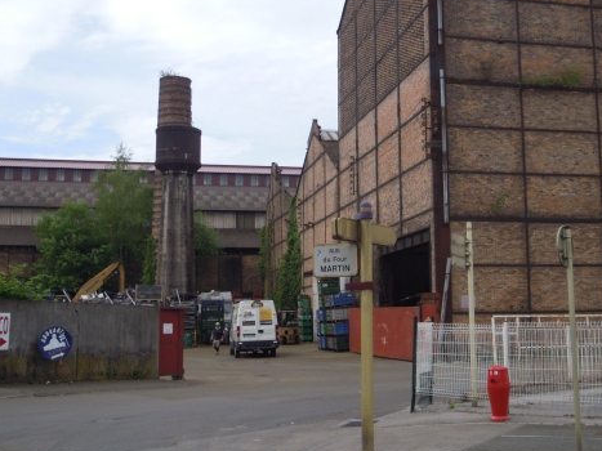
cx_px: 367
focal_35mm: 48
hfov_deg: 39.5
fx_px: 835
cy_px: 213
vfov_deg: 30.2
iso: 100
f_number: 7.6
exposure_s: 1/200
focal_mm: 5
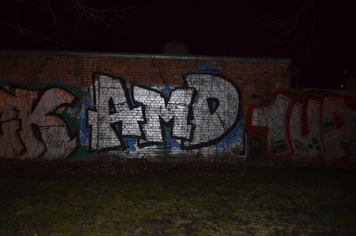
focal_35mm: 27
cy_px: 118
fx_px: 266
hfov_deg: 67.5
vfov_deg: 47.7
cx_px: 178
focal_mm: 18
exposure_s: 1/60
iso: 3200
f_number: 3.5
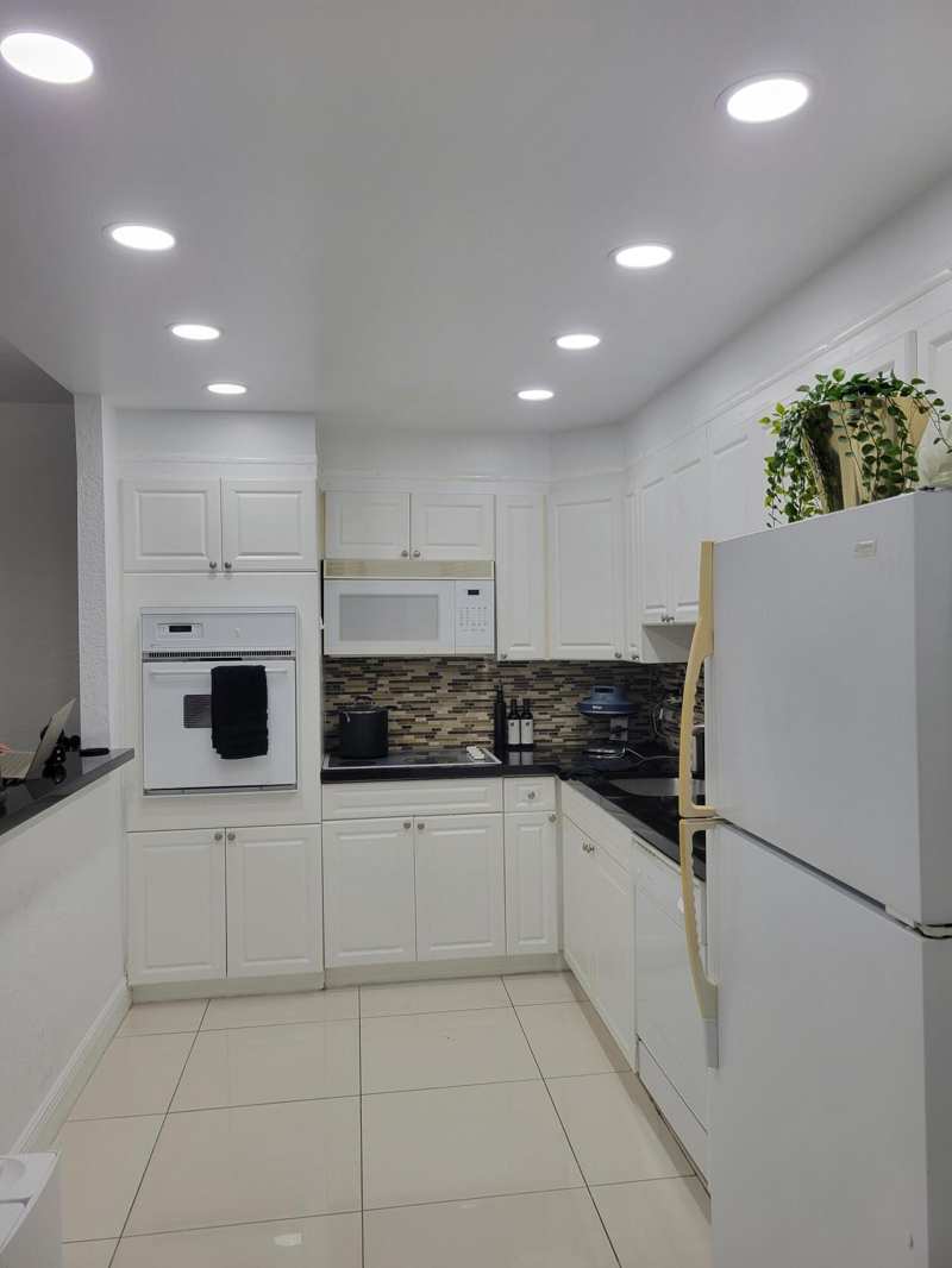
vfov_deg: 67.3
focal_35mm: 26
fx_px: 953
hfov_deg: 53.1
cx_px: 476
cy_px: 634
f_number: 1.8
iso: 80
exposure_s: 1/120
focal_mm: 5.4
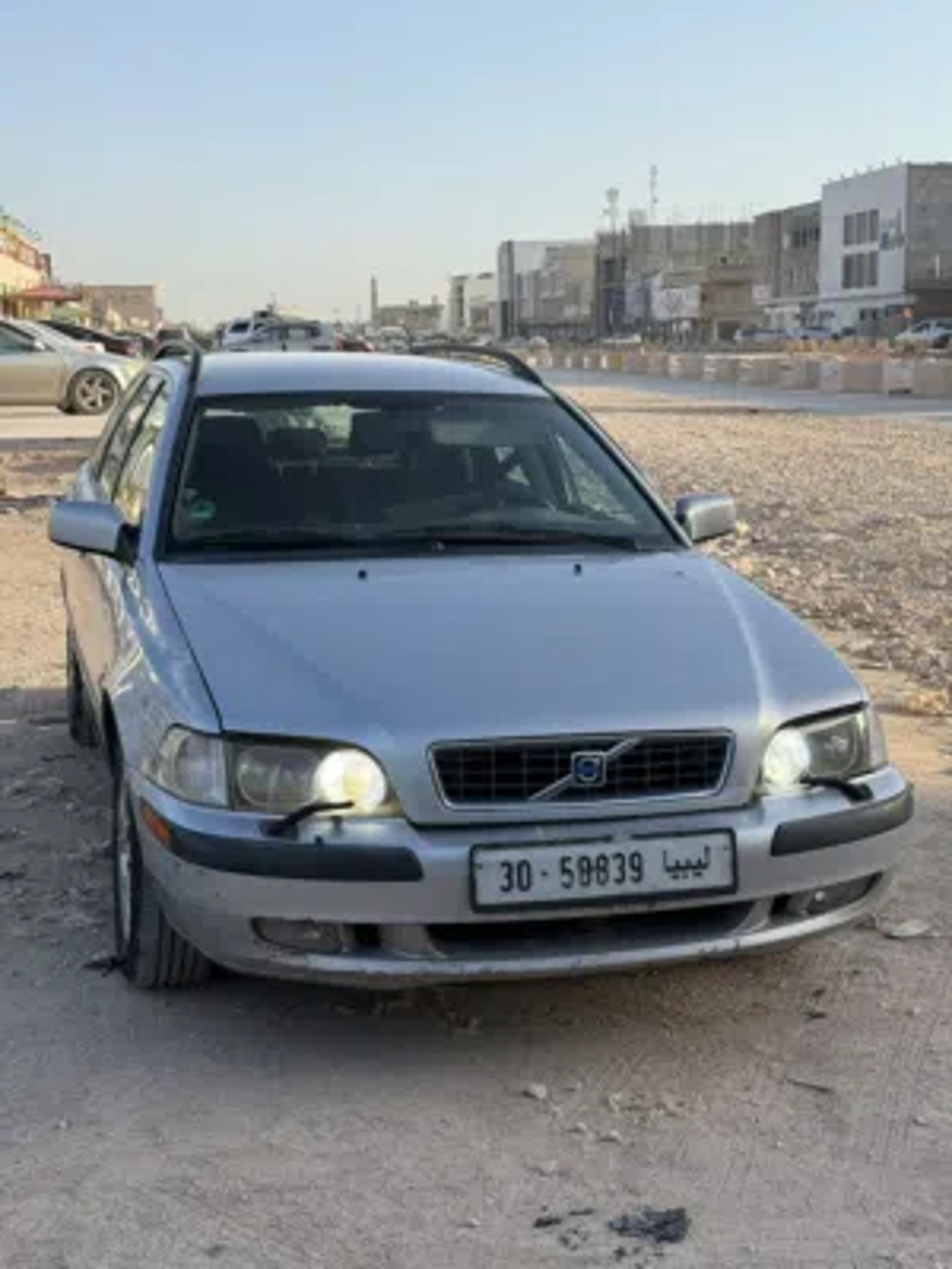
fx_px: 1760
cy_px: 634
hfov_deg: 30.3
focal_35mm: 48
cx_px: 476
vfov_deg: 39.7
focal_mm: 6.76
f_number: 1.78
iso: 64
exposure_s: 1/2146
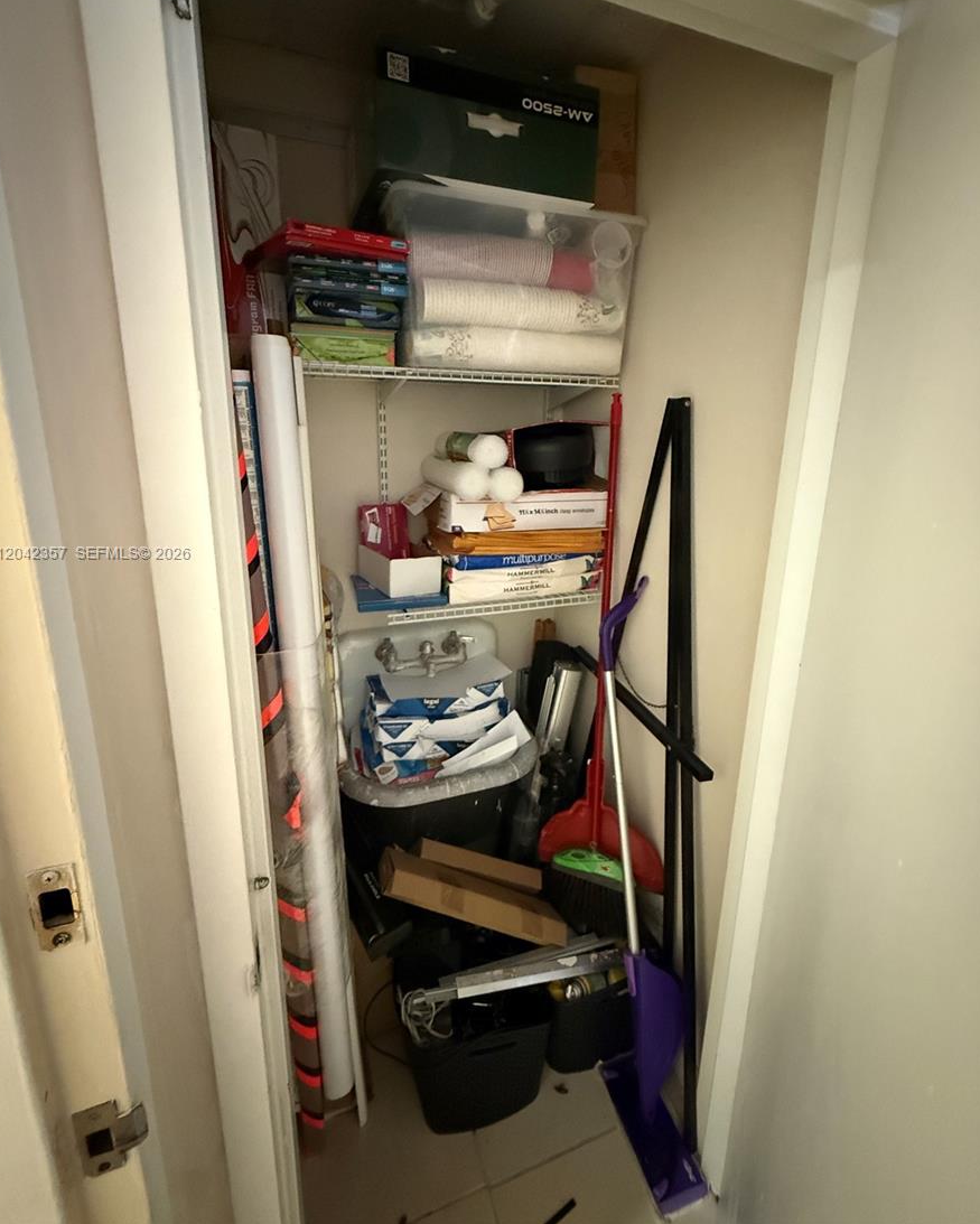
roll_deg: -0.5
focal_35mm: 15
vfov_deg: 96.5
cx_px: 486
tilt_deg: -11.9
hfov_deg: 84.1
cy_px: 554
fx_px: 544
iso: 1250
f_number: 2.2
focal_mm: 2.22
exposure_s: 1/30
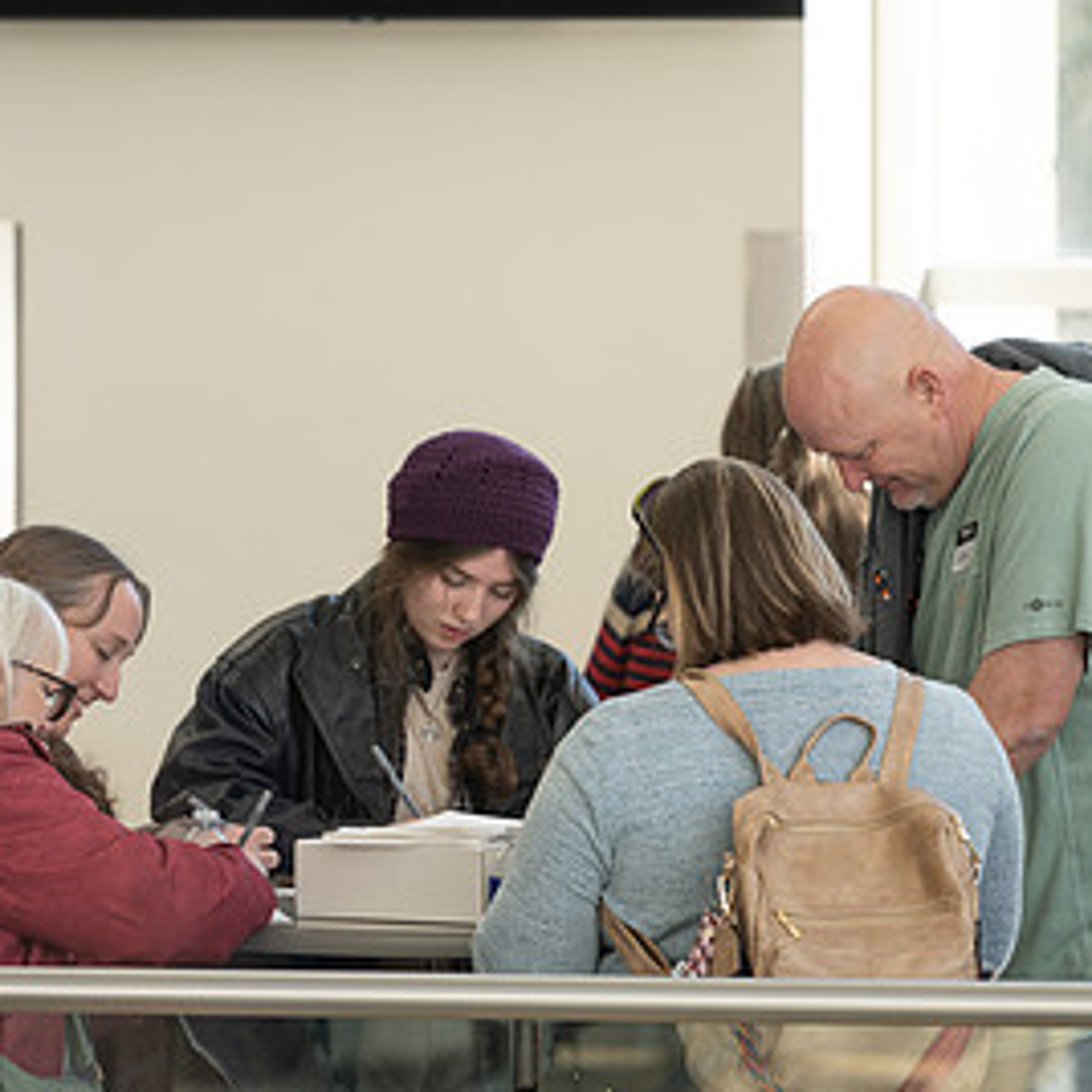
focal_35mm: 444
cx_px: 592
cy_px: 416
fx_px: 15847
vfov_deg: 3.9
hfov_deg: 3.9
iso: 64
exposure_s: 1/250
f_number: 2.8
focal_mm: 200
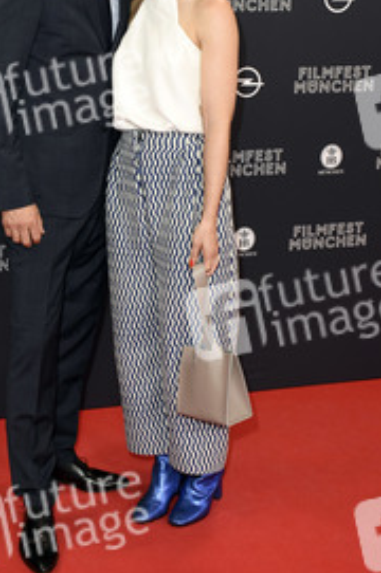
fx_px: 951
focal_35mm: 60
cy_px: 205
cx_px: 102
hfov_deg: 22.5
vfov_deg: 33.4
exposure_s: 1/100
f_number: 6.3
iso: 400
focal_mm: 27
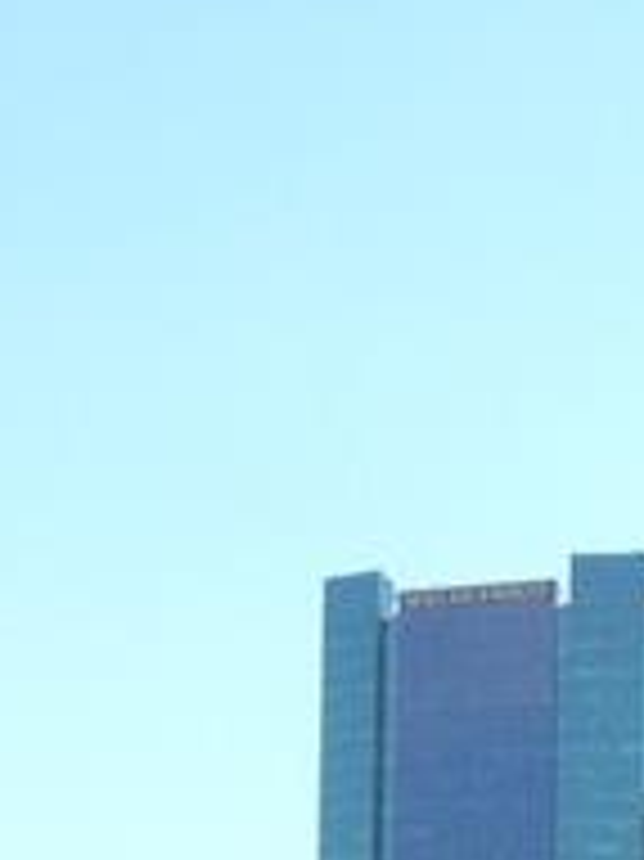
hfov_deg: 8.1
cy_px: 1076
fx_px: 4520
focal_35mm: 182
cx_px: 27
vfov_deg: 10.7
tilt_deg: +4.2
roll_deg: -0.8
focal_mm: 4.15
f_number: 2.2
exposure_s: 1/892
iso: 32
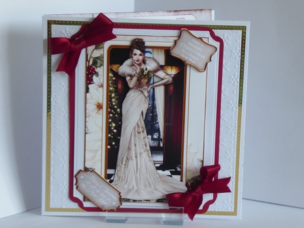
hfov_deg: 16.8
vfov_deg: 12.7
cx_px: 152
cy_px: 114
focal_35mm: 117
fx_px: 1027
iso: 800
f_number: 5.1
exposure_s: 1/80
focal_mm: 19
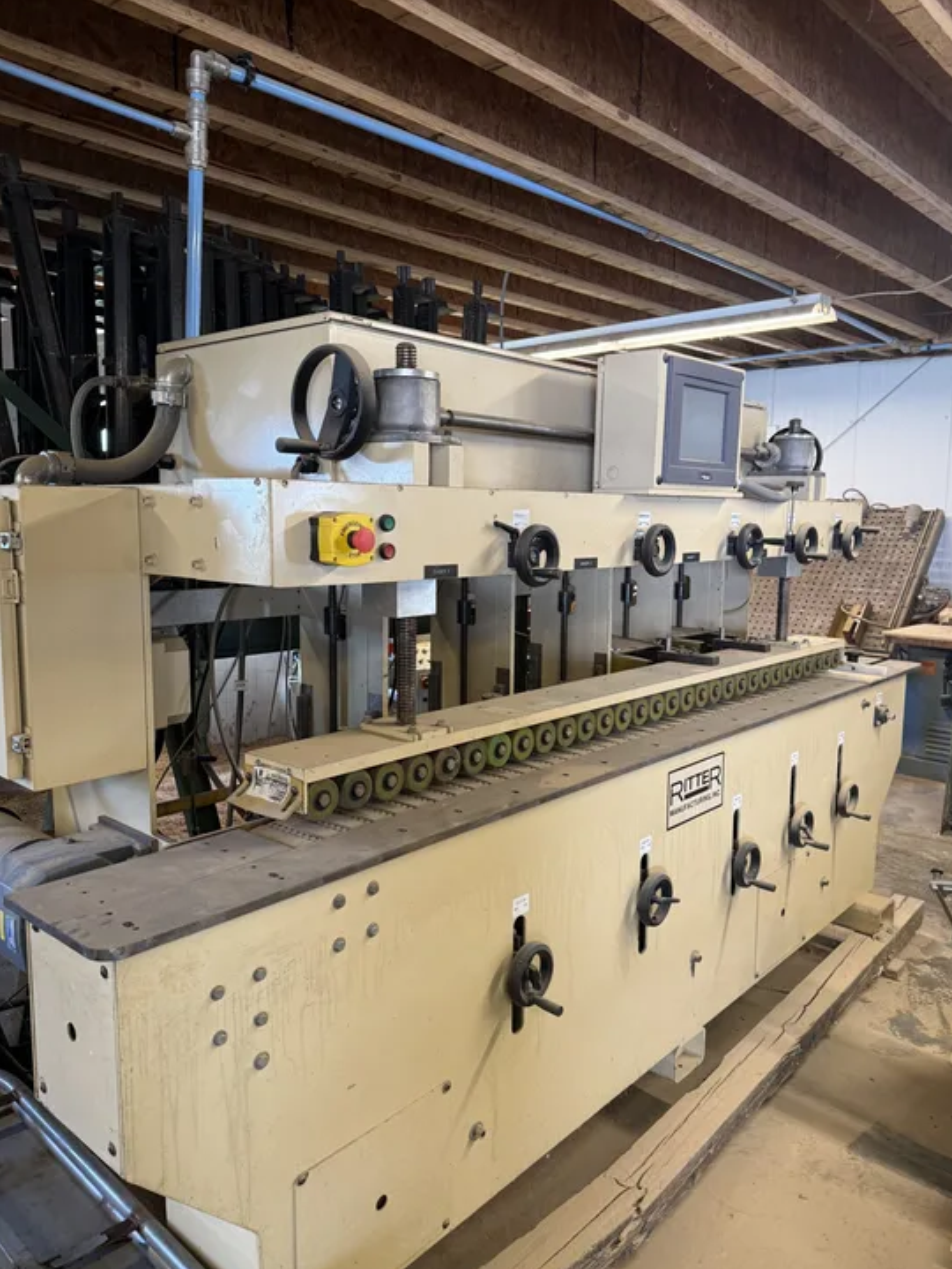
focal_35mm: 25
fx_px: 917
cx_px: 495
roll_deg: -0.7
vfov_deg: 69.4
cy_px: 631
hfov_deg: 54.9
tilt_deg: -6.9
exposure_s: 1/62
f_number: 1.78
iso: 200
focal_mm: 6.76
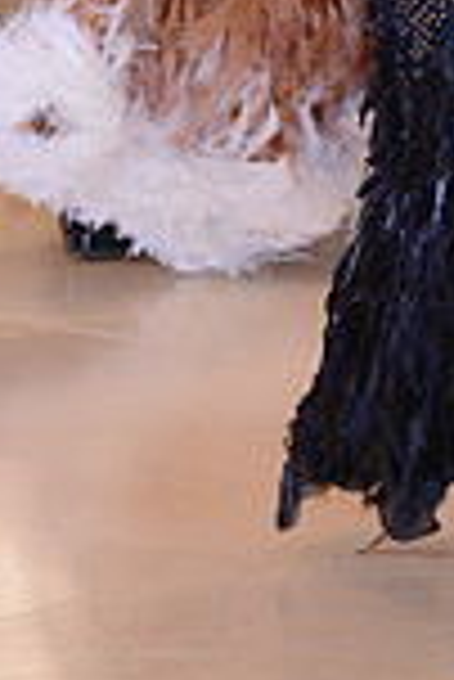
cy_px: -158
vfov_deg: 5.1
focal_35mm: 404
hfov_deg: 3.4
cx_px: 721
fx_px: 7624
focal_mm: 105
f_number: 5.6
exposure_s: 1/250
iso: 1250
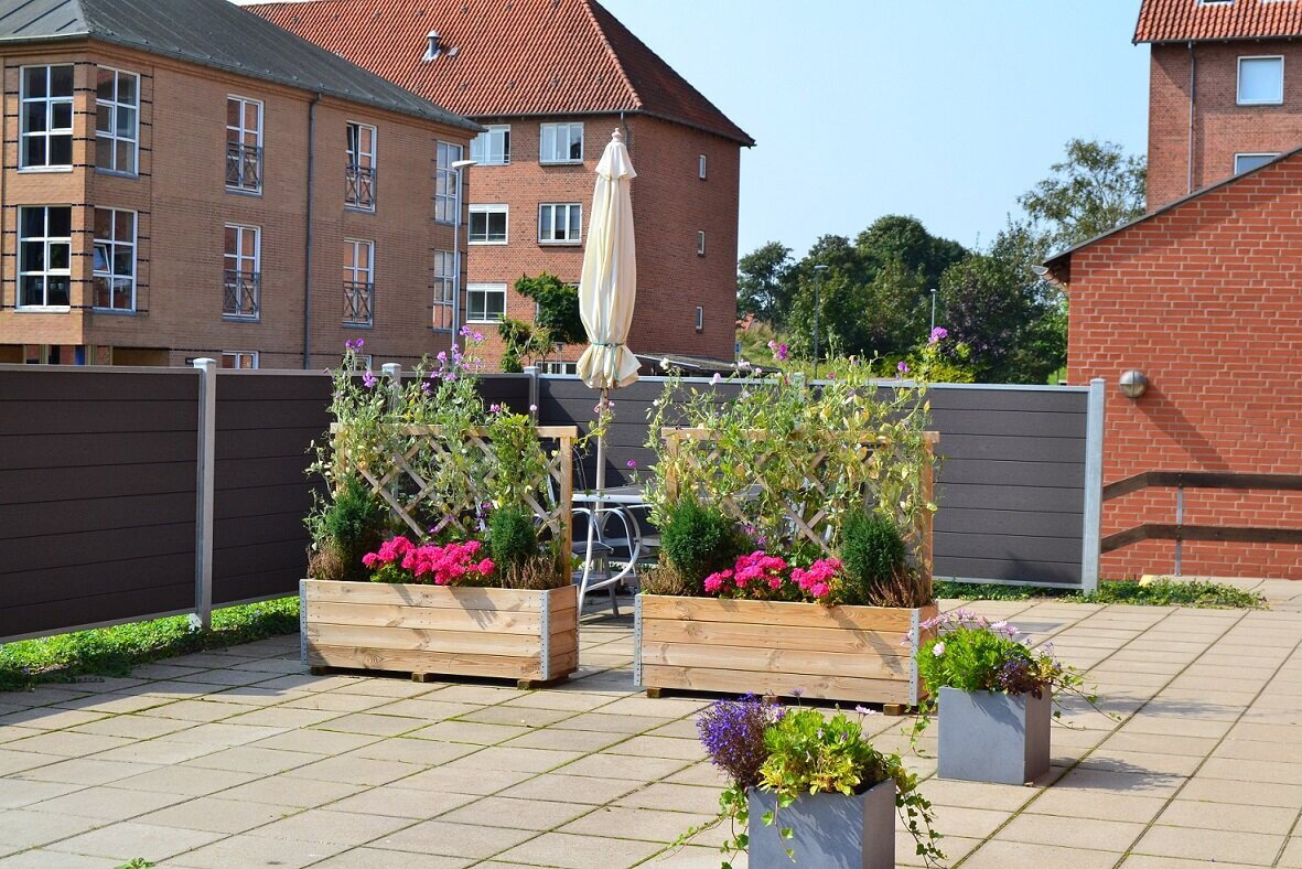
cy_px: 434
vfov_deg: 23.8
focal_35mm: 57
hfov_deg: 35.0
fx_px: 2062
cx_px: 651
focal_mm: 38
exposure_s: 1/400
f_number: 11
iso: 400
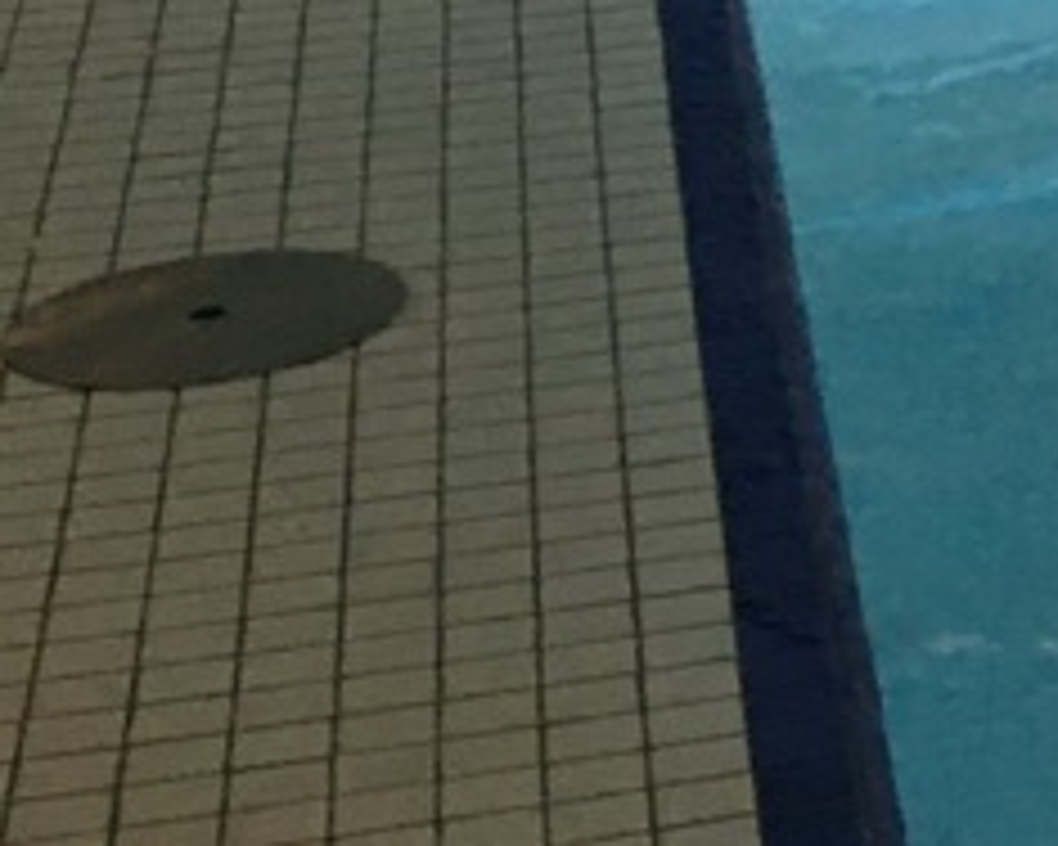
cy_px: -1080
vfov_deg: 9.2
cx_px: 2589
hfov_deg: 10.6
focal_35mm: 154
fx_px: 4822
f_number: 2.2
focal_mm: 4.15
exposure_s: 1/33
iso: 100
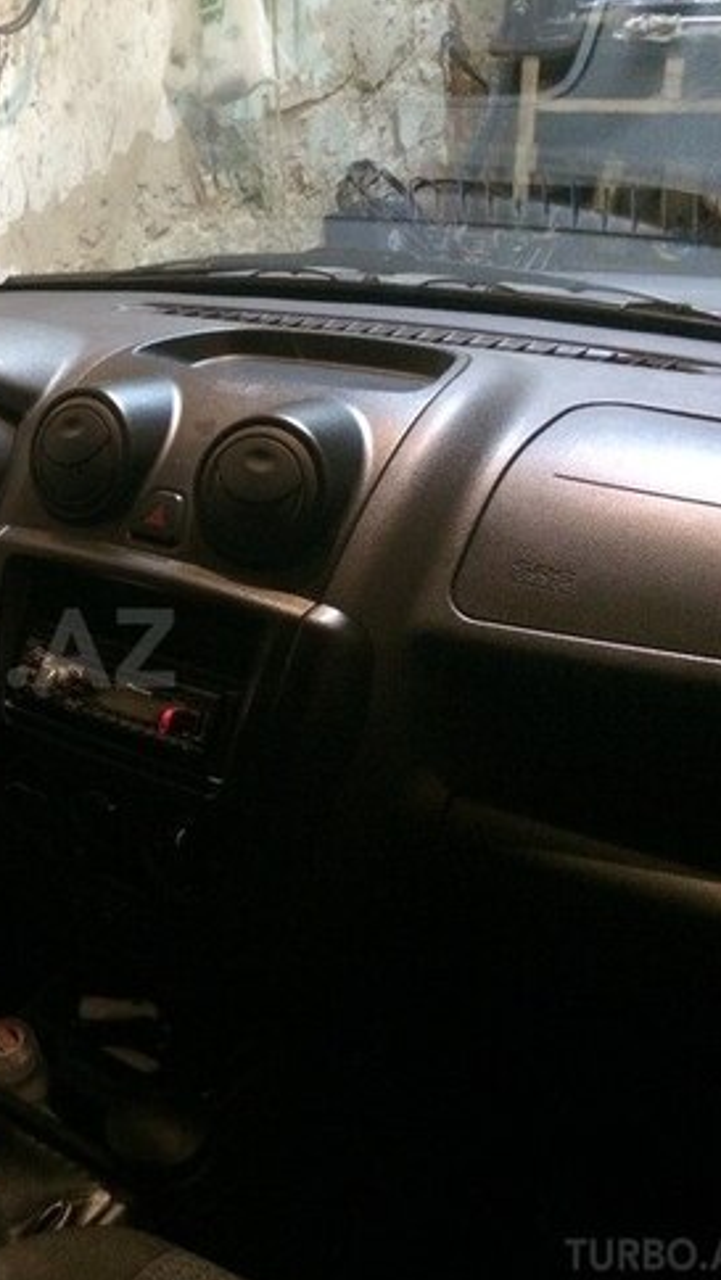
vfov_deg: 47.3
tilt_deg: -26.3
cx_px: -95
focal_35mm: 43
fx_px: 1461
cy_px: 648
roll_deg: +4.0
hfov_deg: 25.5
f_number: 2.2
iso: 400
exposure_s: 1/17
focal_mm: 4.15
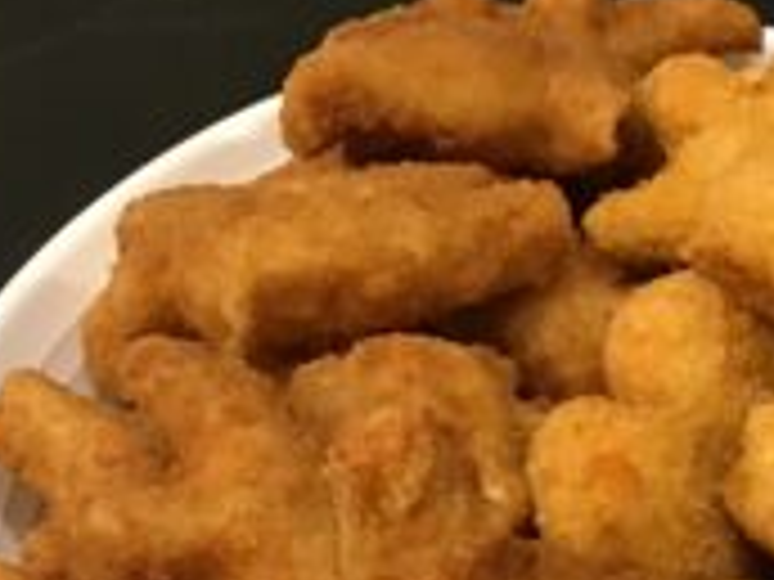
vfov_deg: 21.5
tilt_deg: -51.3
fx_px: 1476
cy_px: 582
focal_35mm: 66
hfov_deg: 28.3
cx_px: 686
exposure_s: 1/15
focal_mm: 3.3
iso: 250
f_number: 2.4
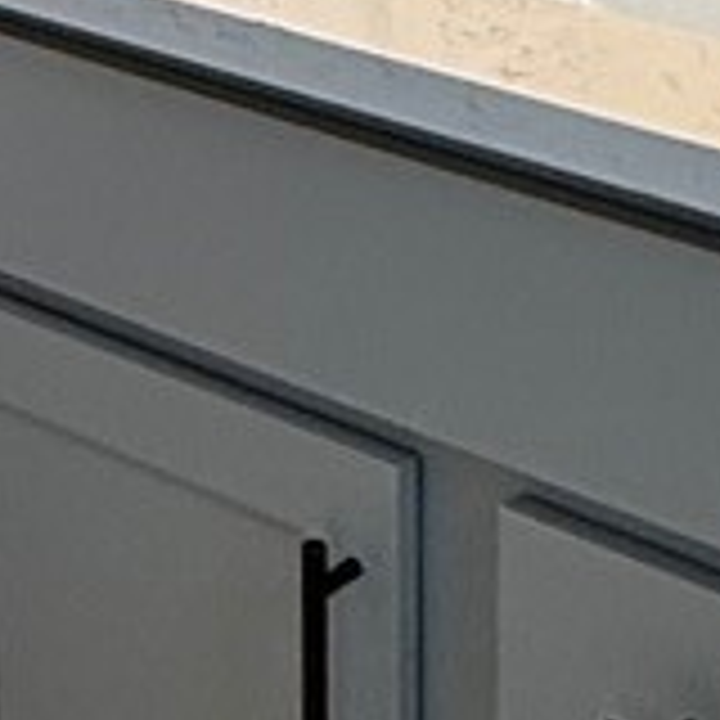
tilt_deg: -11.2
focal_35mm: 124
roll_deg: +2.0
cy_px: -356
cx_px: -40
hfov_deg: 13.8
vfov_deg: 13.3
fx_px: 2918
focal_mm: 2.22
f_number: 2.2
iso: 125
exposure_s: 1/120
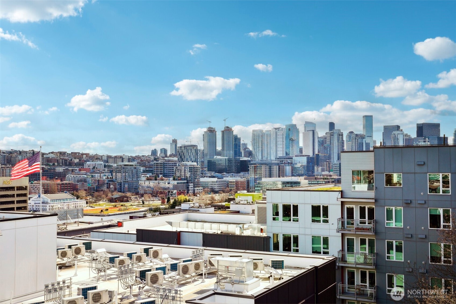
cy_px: 152
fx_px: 532
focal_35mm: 42
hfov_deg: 46.4
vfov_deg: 31.9
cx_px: 228
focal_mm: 28
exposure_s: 1/350
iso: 100
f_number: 8
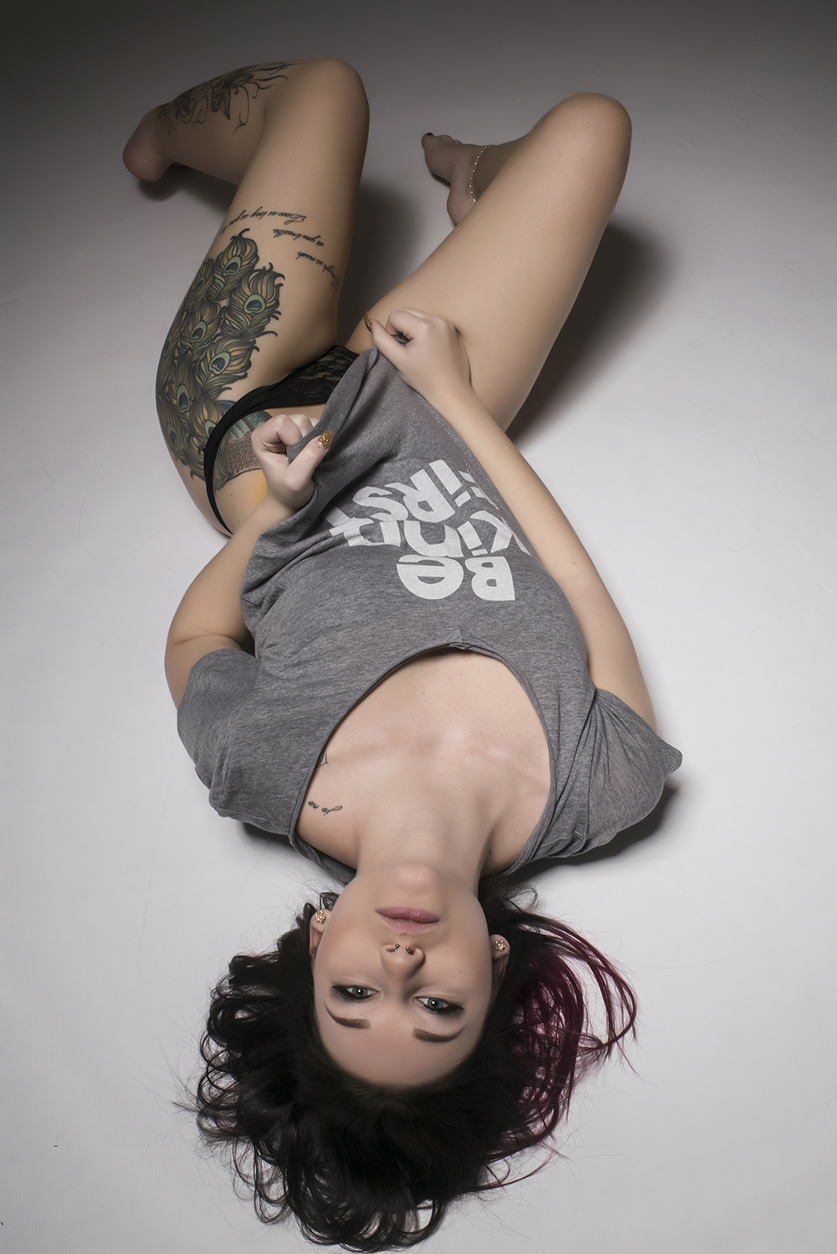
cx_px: 418
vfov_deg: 42.3
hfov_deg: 28.9
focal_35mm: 46
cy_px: 627
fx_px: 1621
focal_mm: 31
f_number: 18
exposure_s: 1/100
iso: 200
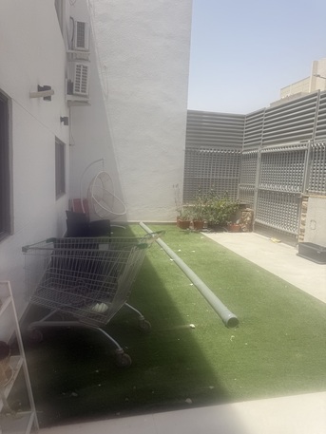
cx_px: 163
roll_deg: -2.6
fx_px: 301
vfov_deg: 71.6
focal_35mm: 24
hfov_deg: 56.8
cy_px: 217
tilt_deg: -7.8
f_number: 1.78
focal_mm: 6.76
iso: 80
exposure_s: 1/4975
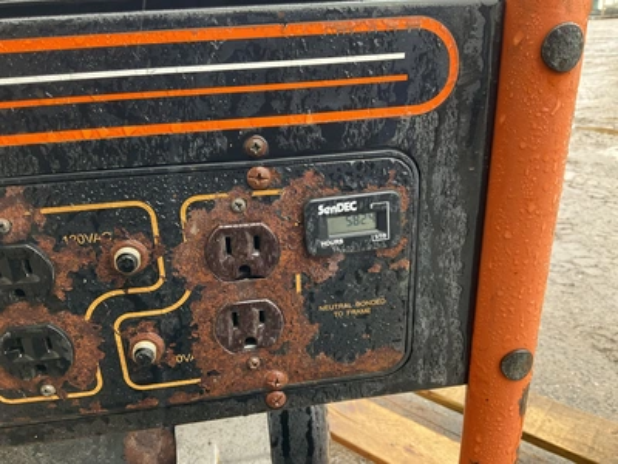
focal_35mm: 29
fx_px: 518
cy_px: 232
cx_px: 309
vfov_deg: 48.2
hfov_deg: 61.7
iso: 64
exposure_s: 1/98
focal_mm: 3
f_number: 1.8
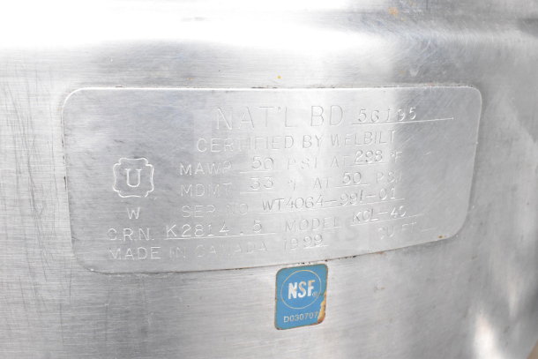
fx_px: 561
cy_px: 180
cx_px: 269
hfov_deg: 51.3
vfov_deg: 35.5
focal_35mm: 38
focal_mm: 25
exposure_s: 1/640
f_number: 13
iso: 6400
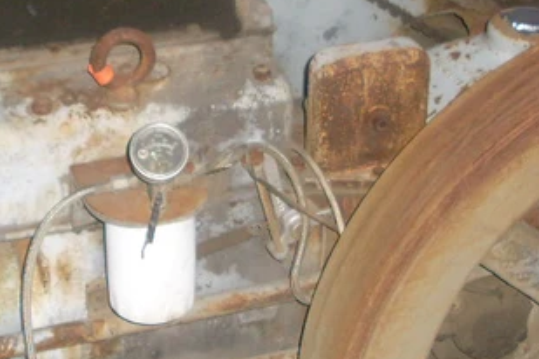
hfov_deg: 21.2
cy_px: 102
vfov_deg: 14.2
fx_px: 1437
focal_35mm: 96
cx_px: 304
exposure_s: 1/45
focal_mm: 6.3
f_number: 3
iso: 100
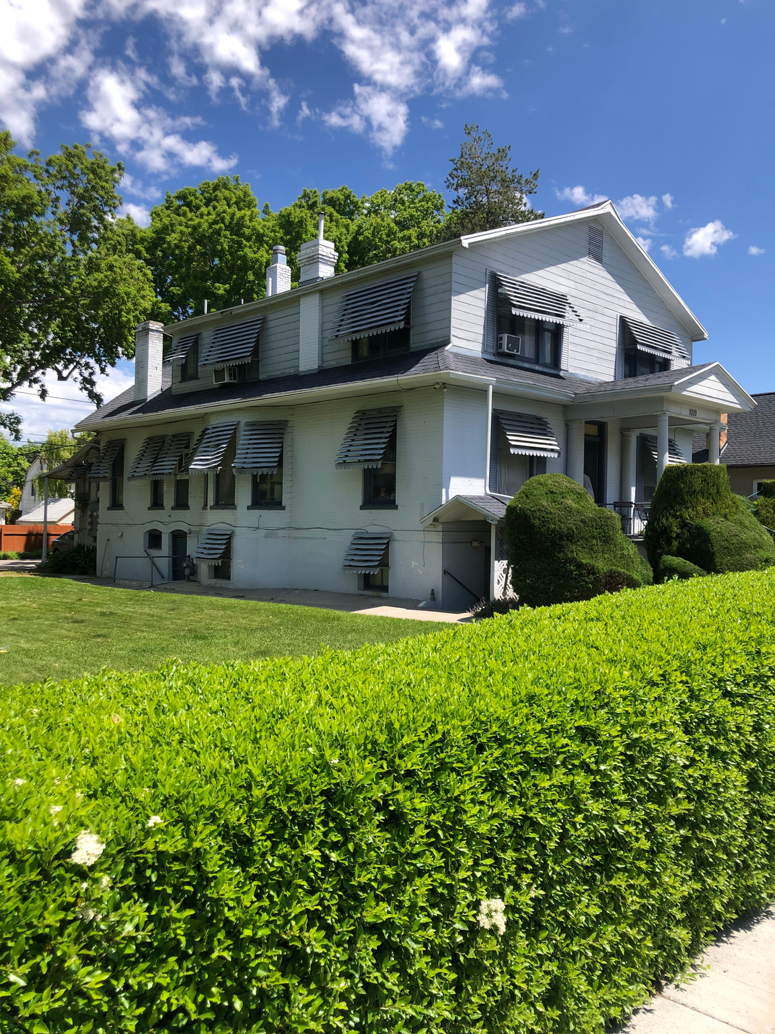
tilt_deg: +1.0
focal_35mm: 28
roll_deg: +1.8
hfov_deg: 49.7
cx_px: 388
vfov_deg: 63.4
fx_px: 836
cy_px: 517
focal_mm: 3.99
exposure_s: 1/1245
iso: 20
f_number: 1.8
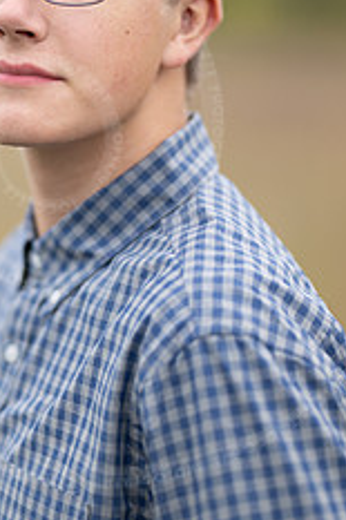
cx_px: 69
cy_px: 199
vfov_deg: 12.5
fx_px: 2368
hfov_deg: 8.3
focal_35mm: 164
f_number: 1.3
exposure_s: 1/400
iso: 500
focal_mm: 85
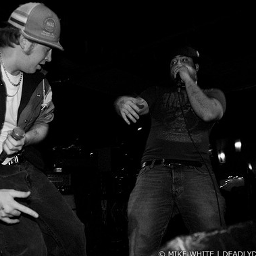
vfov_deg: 42.8
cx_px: 113
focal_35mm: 39
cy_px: 130
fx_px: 326
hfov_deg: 42.8
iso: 800
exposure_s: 1/60
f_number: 3.2
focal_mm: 20
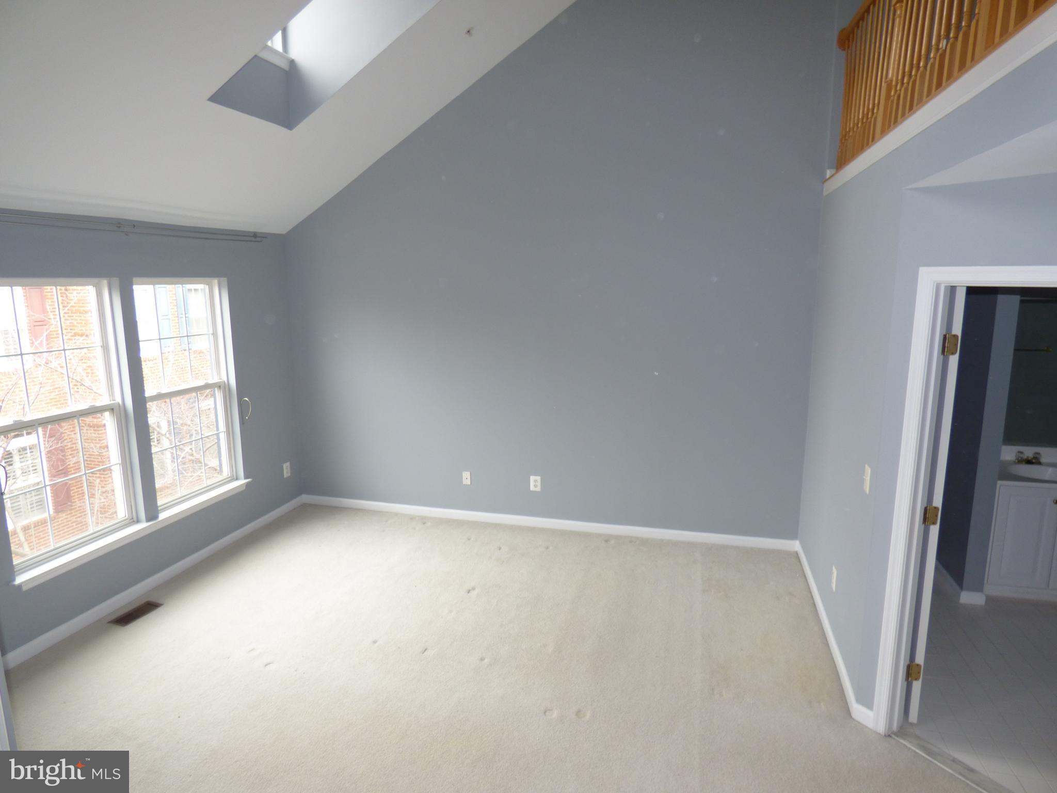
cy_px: 396
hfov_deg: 81.7
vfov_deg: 66.0
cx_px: 528
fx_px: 611
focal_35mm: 20
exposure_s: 1/25
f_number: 2.8
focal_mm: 3.58
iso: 100
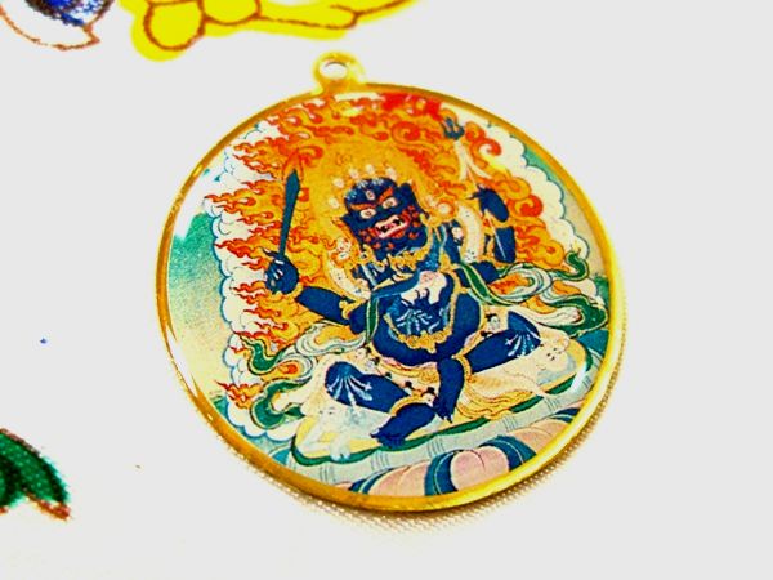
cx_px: 386
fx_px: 849
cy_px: 290
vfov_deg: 37.7
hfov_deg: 49.0
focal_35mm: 38
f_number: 2.8
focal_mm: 7.9
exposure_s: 1/60
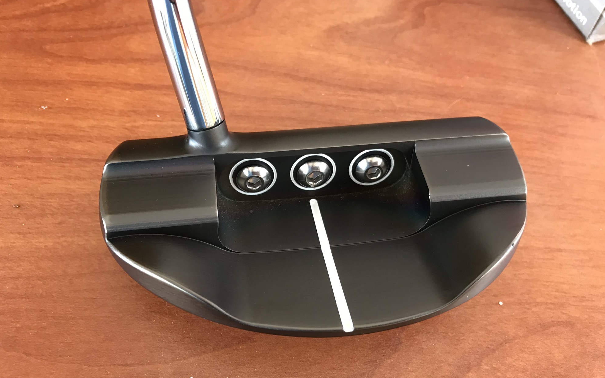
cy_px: 215
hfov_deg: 62.9
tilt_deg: -62.9
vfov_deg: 41.7
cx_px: 303
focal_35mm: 30
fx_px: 495
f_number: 1.8
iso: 32
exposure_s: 1/23
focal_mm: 3.99
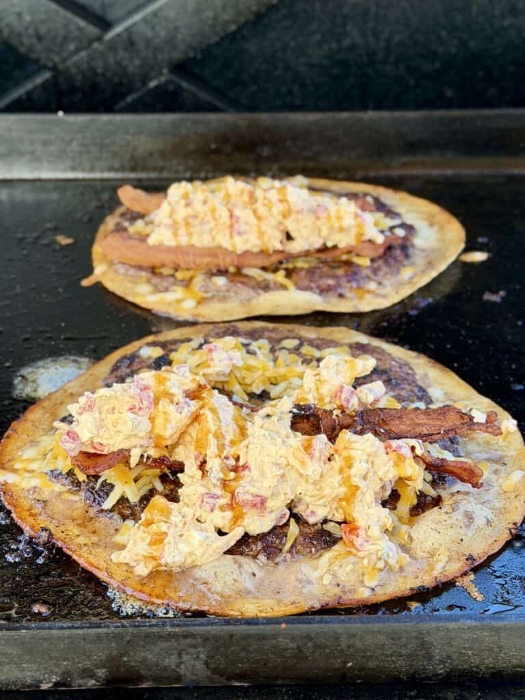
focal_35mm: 48
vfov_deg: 39.7
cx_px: 262
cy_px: 350
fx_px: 971
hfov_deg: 30.3
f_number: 1.78
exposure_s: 1/264
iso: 64
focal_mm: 6.76
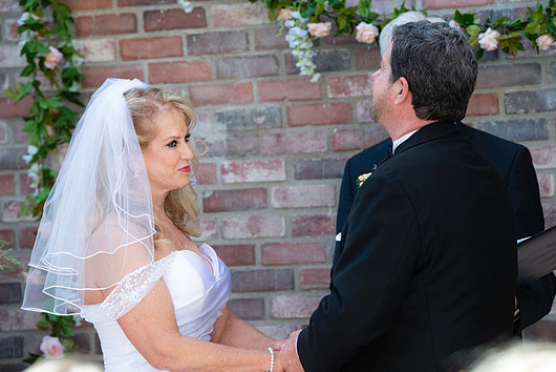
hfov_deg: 11.7
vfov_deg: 7.9
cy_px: 176
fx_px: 2704
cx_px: 287
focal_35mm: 175
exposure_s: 1/800
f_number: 4.5
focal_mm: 160
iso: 800
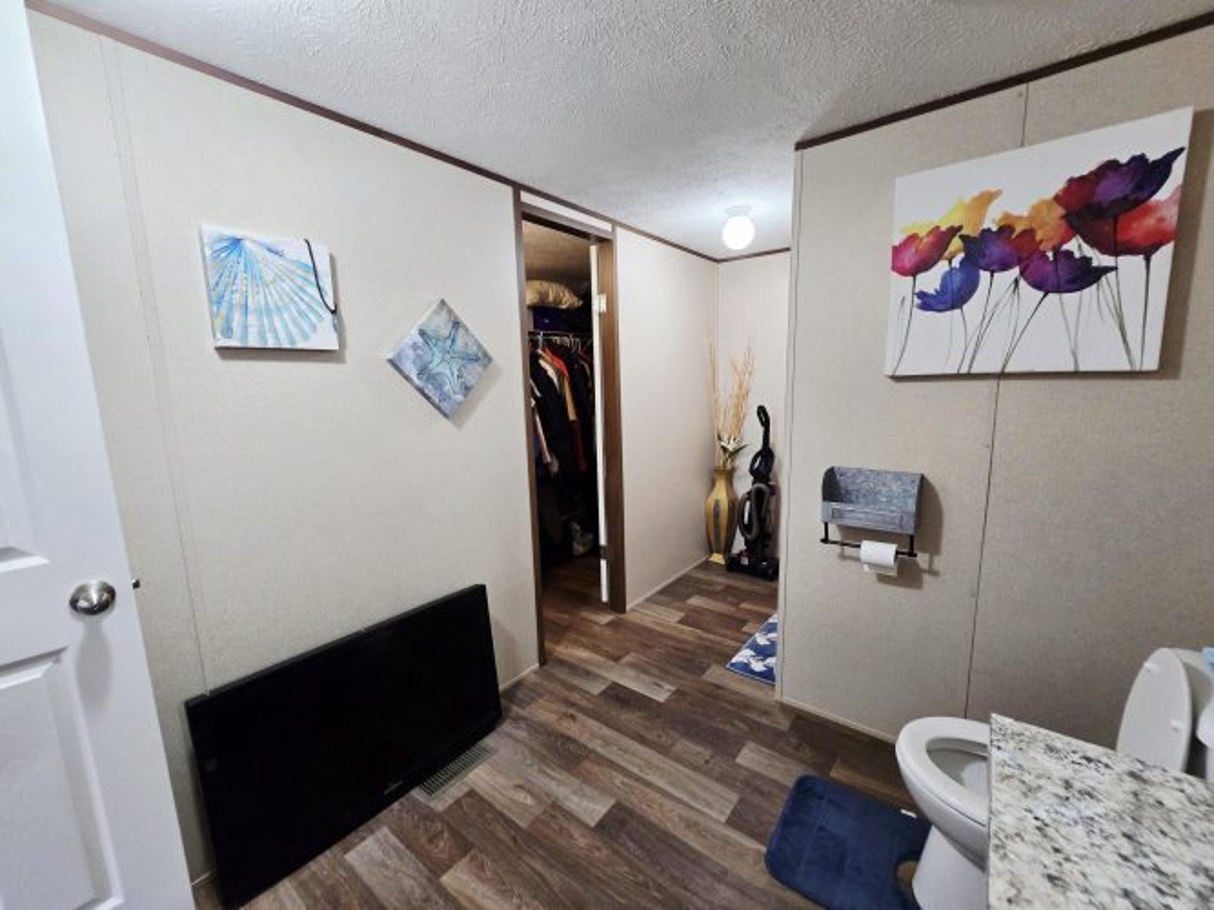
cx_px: 607
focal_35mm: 13
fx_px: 456
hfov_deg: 106.2
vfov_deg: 89.9
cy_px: 455
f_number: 2.2
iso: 250
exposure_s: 1/60.2
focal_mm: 2.2
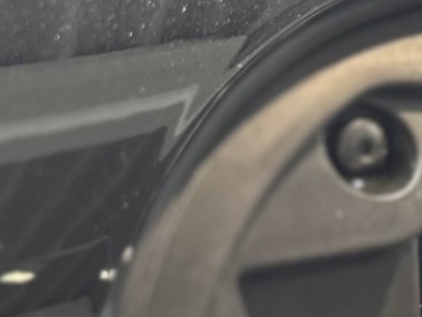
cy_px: 465
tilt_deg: -22.2
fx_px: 1683
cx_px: 1077
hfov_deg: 11.3
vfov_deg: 10.4
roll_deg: -1.2
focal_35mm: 138
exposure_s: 1/50
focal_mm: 6.86
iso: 160
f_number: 1.78
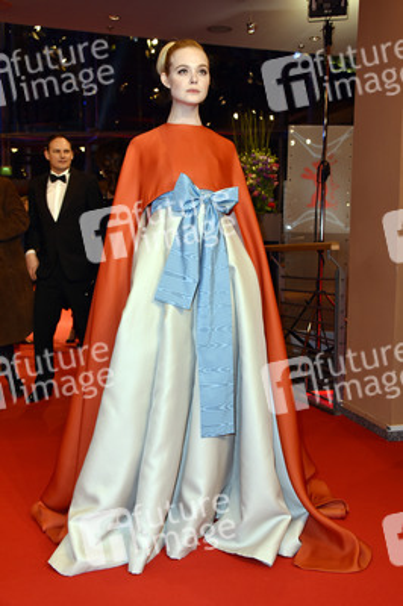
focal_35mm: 40
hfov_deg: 33.3
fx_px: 673
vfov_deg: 48.5
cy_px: 303
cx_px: 202
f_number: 5.6
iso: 800
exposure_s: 1/125
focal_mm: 40
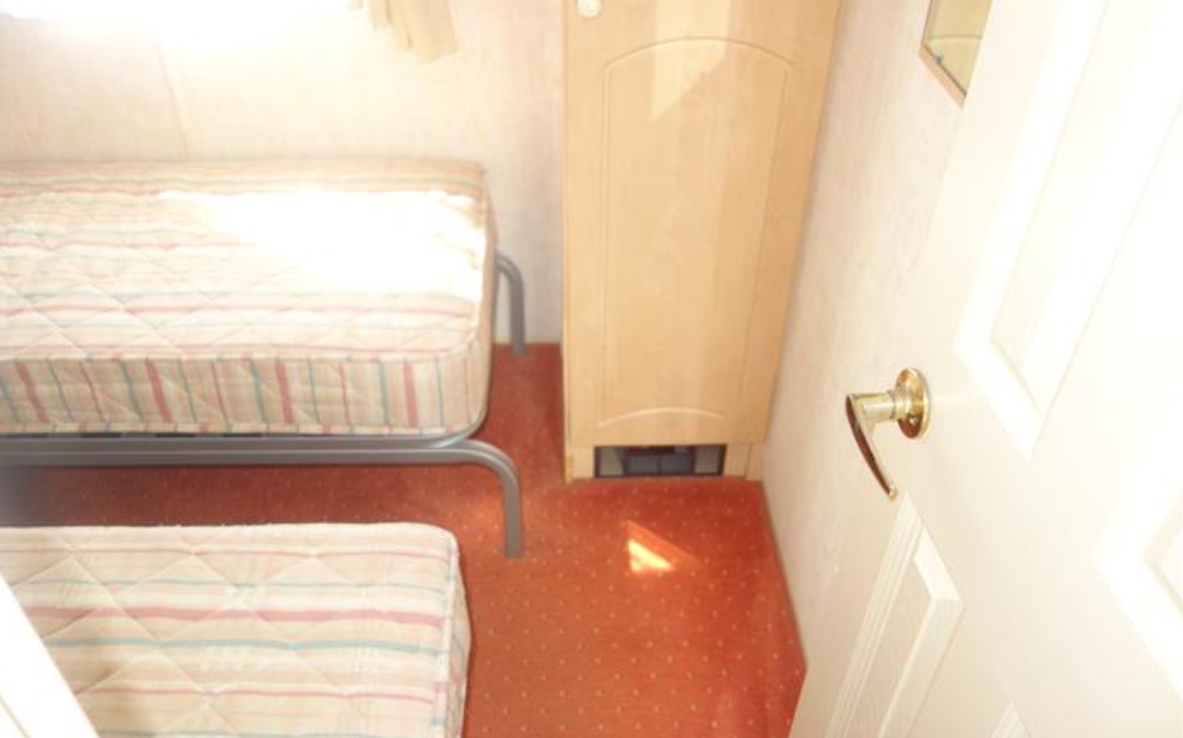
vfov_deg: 43.1
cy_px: 379
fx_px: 935
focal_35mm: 29
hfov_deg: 64.7
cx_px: 584
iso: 125
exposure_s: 1/100
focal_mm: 10.4
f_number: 1.8
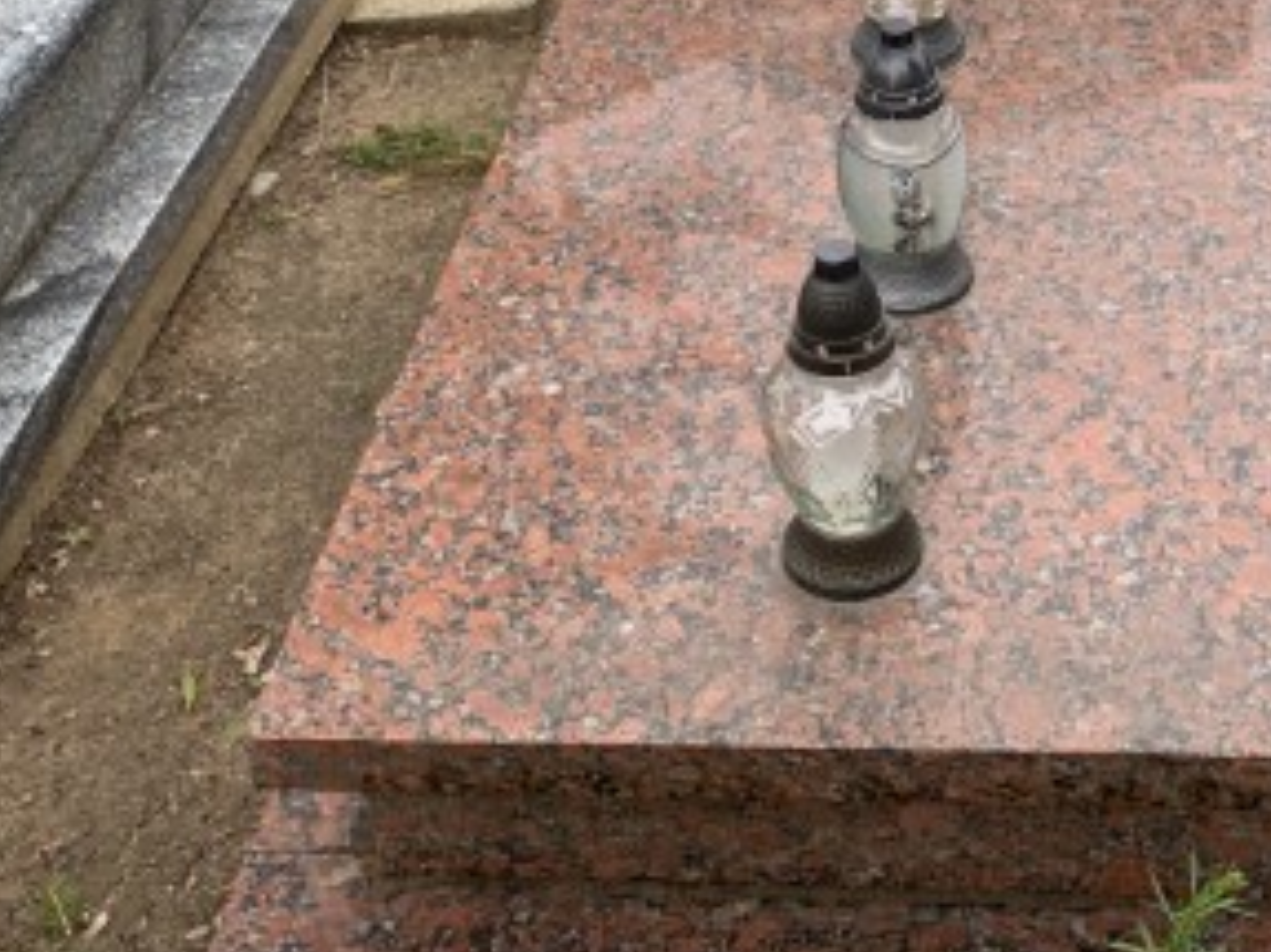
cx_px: 965
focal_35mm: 58
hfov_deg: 32.6
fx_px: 2129
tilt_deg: -21.9
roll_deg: -0.4
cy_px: -22
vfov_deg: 24.0
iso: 25
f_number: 1.8
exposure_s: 1/531
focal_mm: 4.25
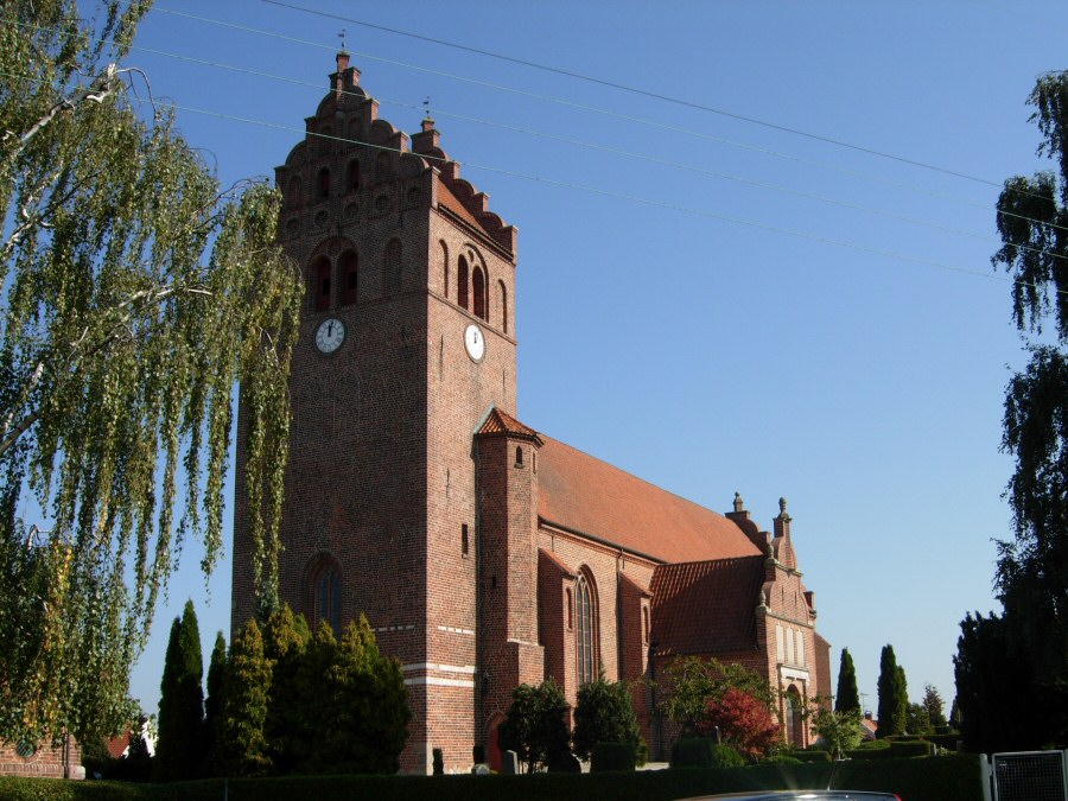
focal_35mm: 36
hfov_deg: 51.4
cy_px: 400
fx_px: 1111
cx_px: 534
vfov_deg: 39.7
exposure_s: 1/313
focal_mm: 7.5
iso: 50
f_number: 6.1
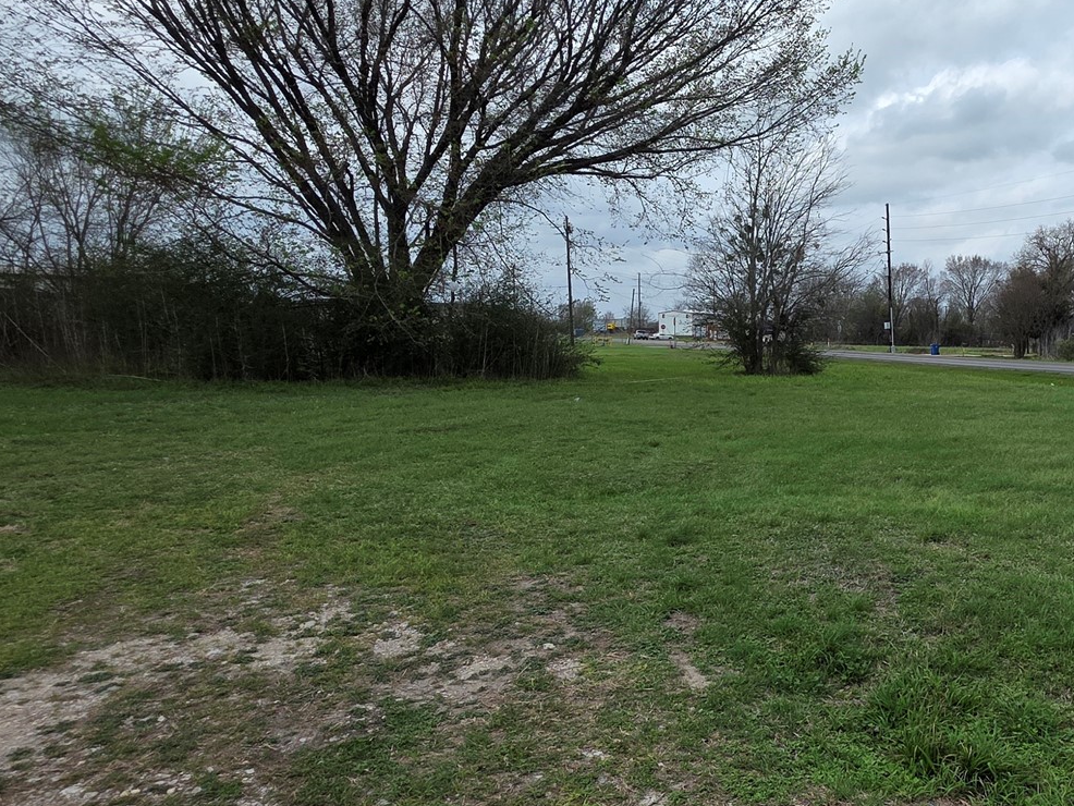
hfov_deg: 58.7
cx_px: 902
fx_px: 838
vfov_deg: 51.4
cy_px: 407
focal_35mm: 27
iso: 40
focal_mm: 2.2
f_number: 1.9
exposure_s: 1/2953
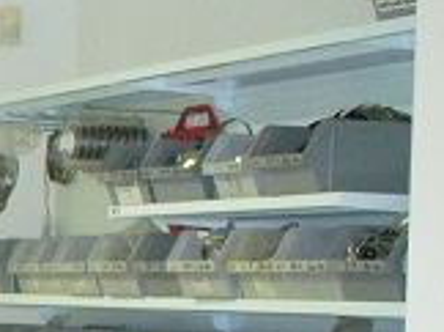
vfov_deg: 8.3
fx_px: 2241
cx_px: -580
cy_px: 495
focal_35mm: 175
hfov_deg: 10.0
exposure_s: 1/30
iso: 250
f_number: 2.8
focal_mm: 6.1
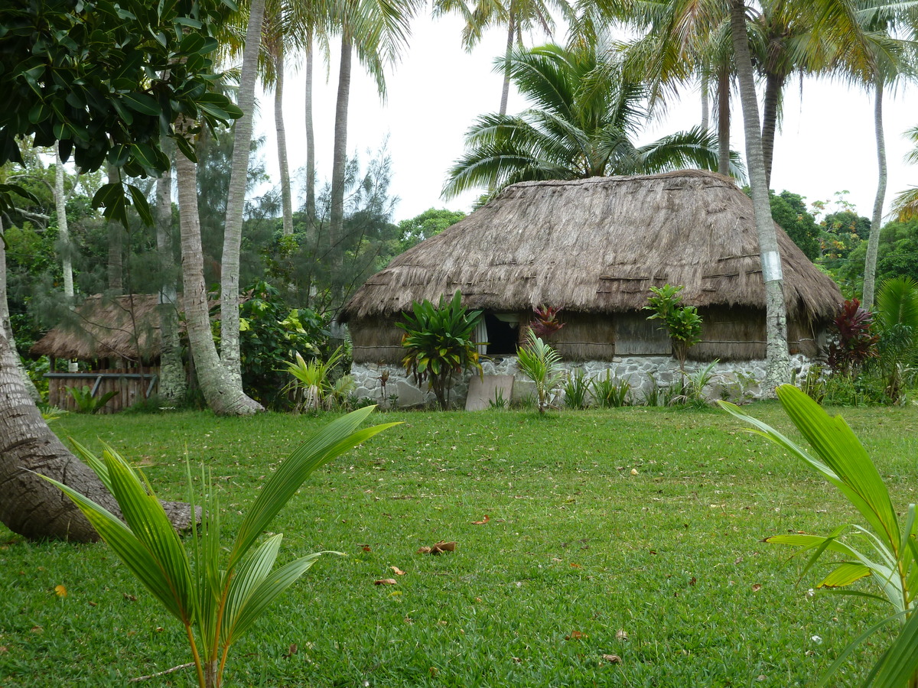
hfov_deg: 29.0
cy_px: 344
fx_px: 1777
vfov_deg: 21.9
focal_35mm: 67
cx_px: 459
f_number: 4.1
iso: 80
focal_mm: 11
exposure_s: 1/50
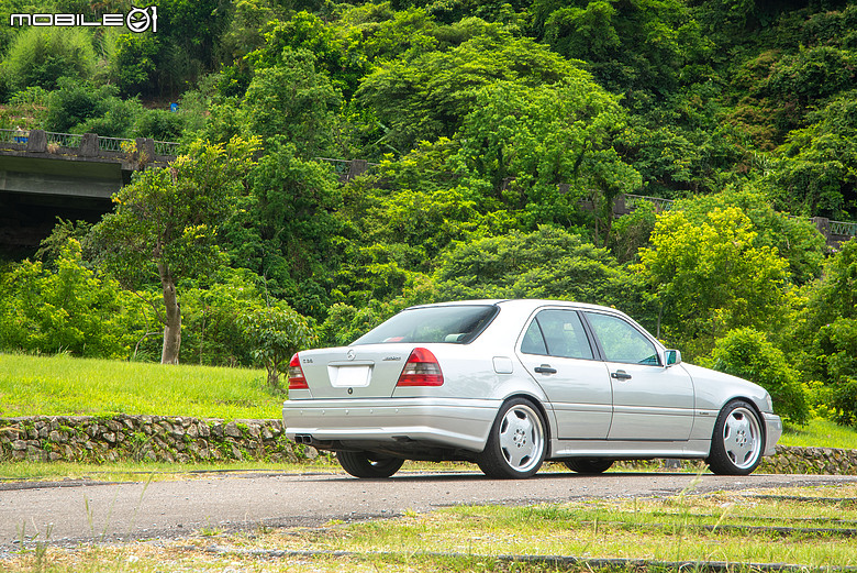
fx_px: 2501
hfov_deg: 19.4
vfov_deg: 13.1
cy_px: 286
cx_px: 428
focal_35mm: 105
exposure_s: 1/100
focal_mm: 105
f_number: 5.6
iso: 200
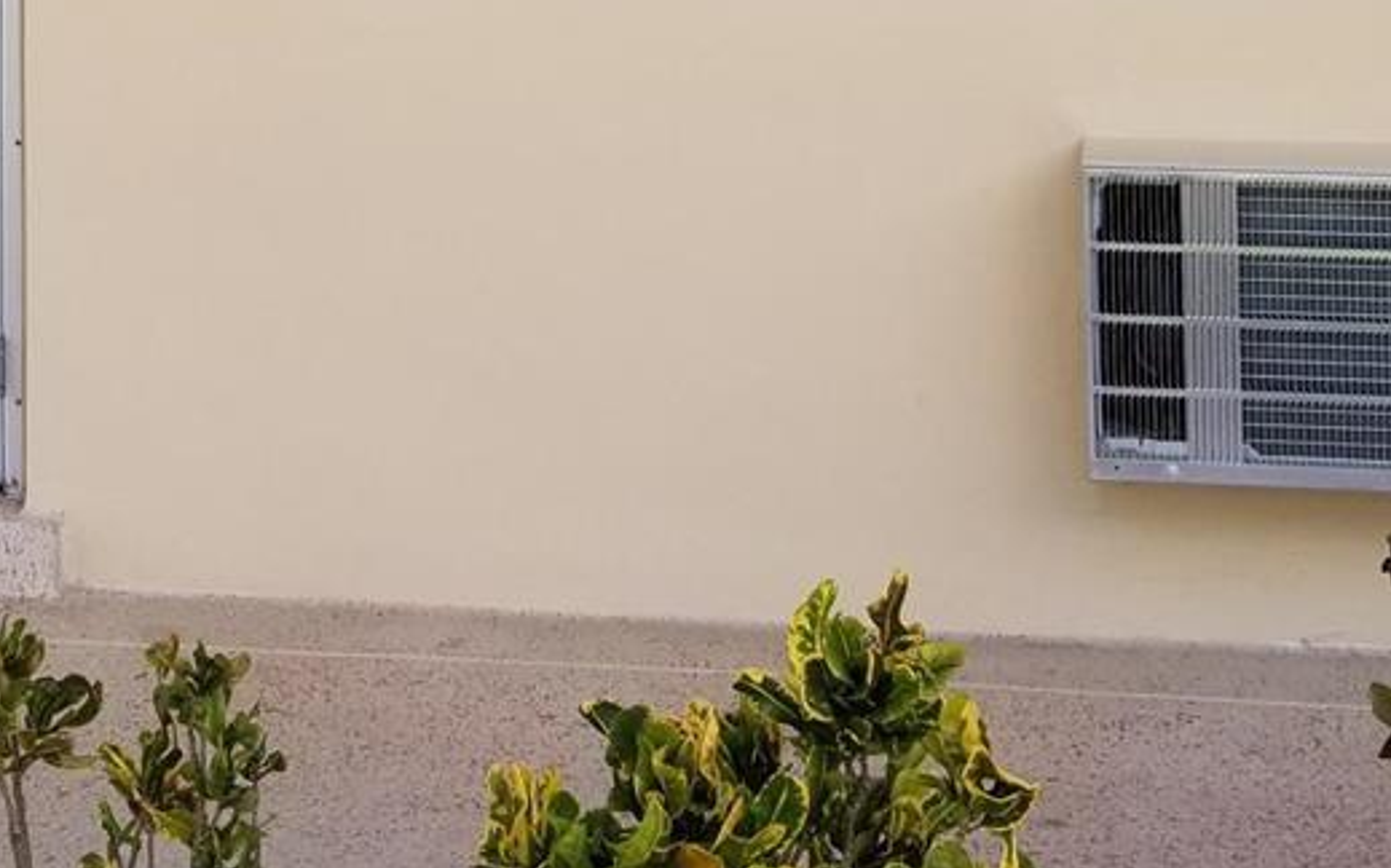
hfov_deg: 24.4
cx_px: 622
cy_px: -391
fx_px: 3221
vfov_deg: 14.4
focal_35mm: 85
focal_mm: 4.25
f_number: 1.7
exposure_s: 1/786
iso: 50
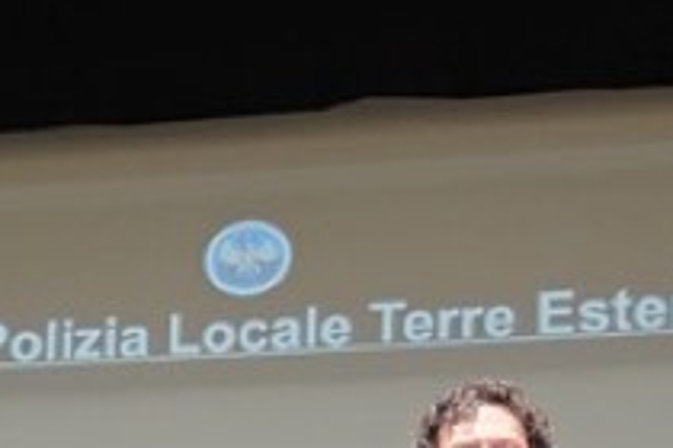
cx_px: 48
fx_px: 2561
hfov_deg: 14.8
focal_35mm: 137
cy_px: 790
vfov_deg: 9.5
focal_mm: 6.3
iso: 400
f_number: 1.7
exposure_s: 1/60
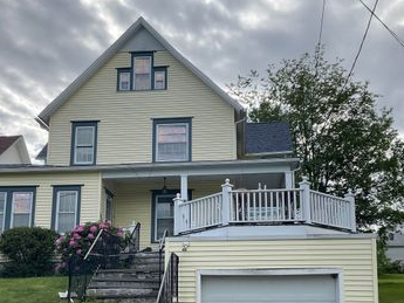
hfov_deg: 44.8
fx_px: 490
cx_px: 204
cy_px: 212
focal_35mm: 42
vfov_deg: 33.9
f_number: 1.8
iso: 16
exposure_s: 1/1675
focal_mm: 3
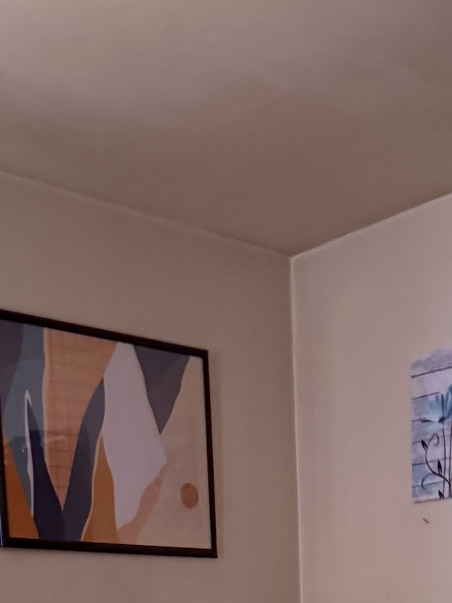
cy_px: 832
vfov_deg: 23.7
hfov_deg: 20.9
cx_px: 289
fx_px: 1219
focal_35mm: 70
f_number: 1.78
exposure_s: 1/30
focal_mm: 6.76
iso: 1250
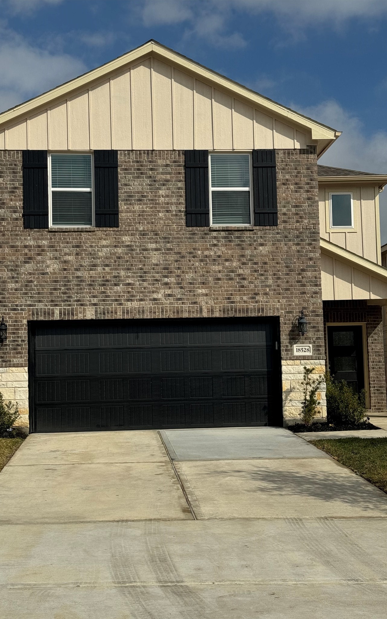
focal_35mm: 51
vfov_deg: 39.6
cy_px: 310
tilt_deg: +3.6
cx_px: 184
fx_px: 861
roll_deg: +1.0
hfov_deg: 25.3
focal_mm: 6.86
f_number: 1.78
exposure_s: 1/15152
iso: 80
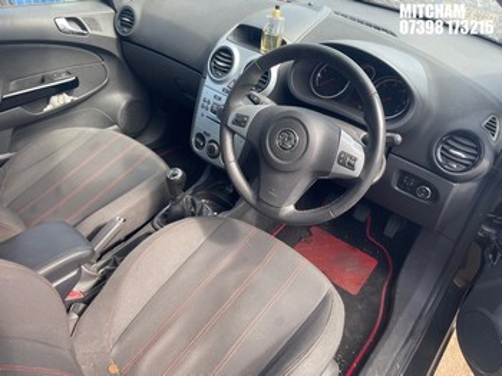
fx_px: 377
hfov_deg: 67.3
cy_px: 188
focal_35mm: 26
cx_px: 251
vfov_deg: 53.0
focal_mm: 4.2
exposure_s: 1/163
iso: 32
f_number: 1.6
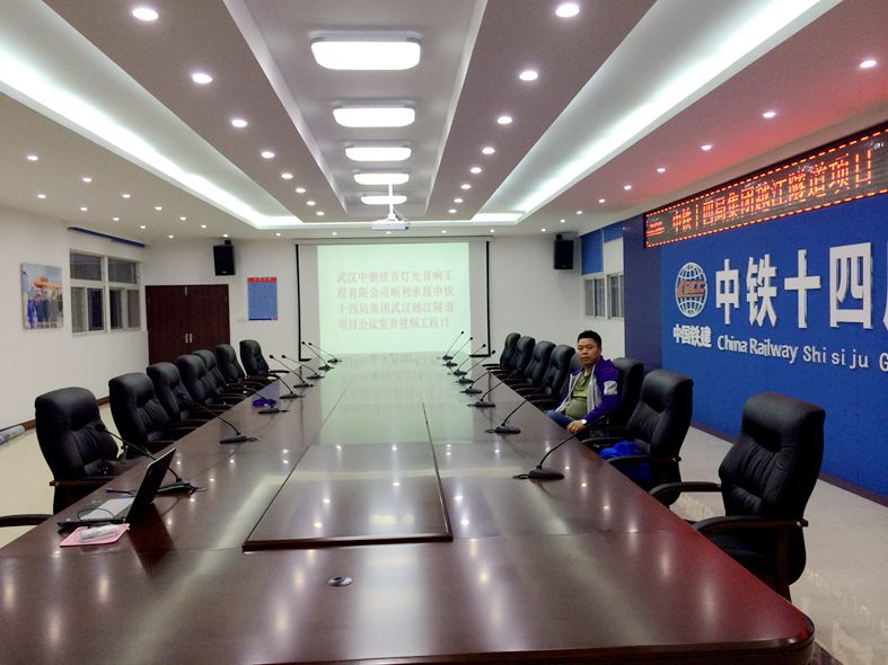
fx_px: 769
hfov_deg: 60.0
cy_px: 332
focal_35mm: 30
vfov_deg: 46.8
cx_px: 444
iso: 40
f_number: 2.2
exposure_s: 1/30
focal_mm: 4.12
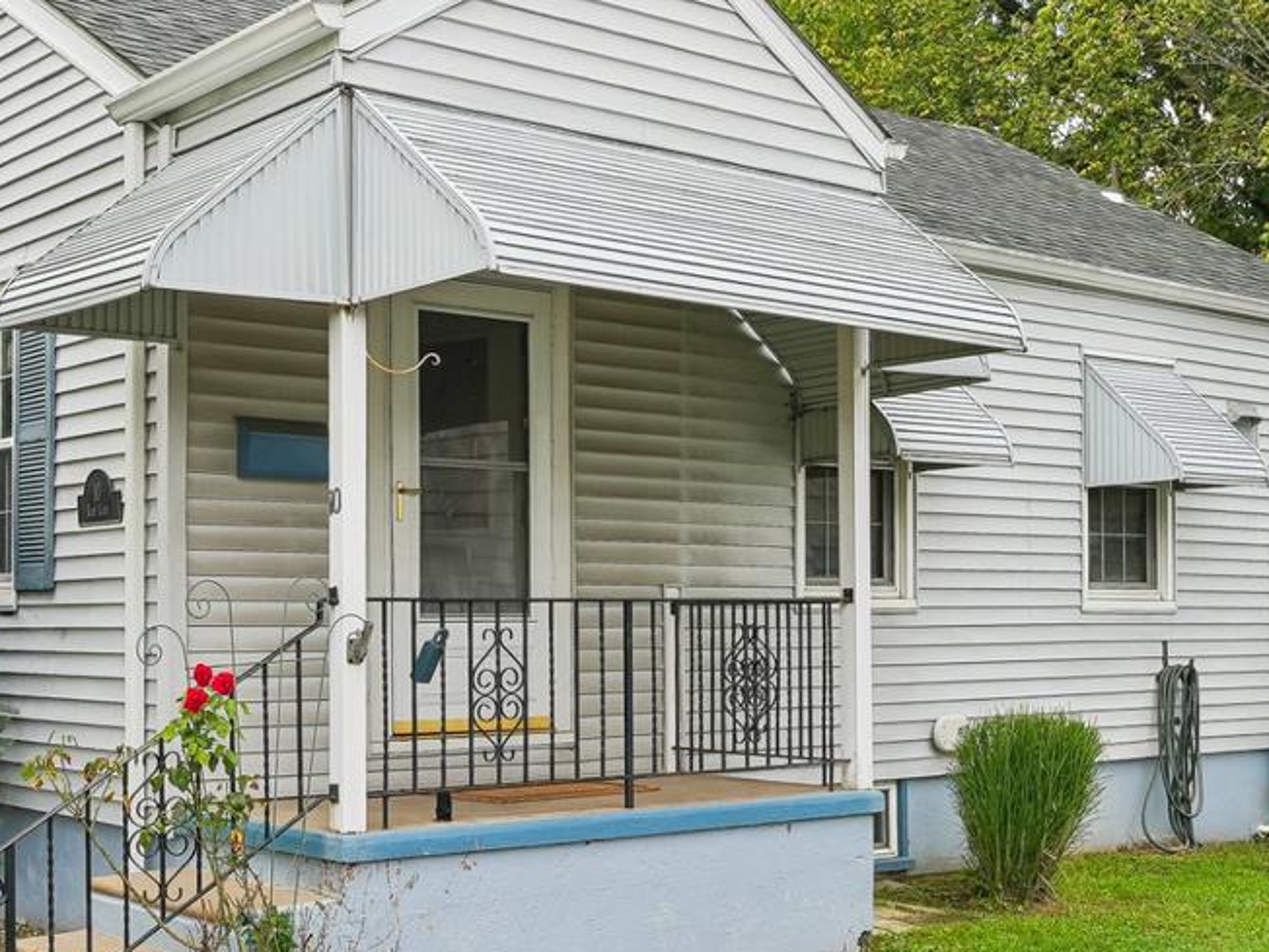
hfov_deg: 37.3
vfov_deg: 28.5
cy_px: 529
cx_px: 508
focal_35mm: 51
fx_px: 1870
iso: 320
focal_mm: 24
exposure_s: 1/30
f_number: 11
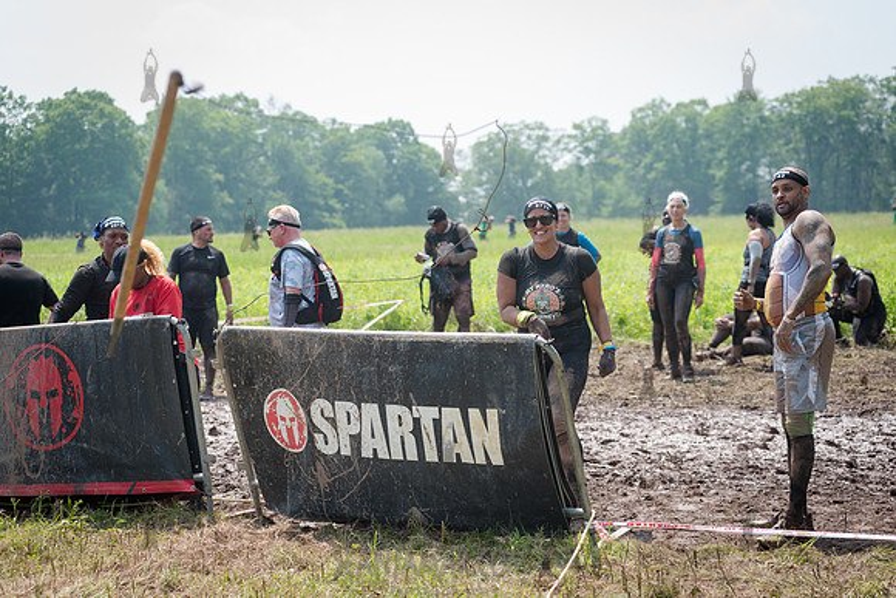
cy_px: 299
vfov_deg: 17.1
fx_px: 1991
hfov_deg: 25.4
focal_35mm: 80
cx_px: 448
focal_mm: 80
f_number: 4
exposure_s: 1/1600
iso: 400
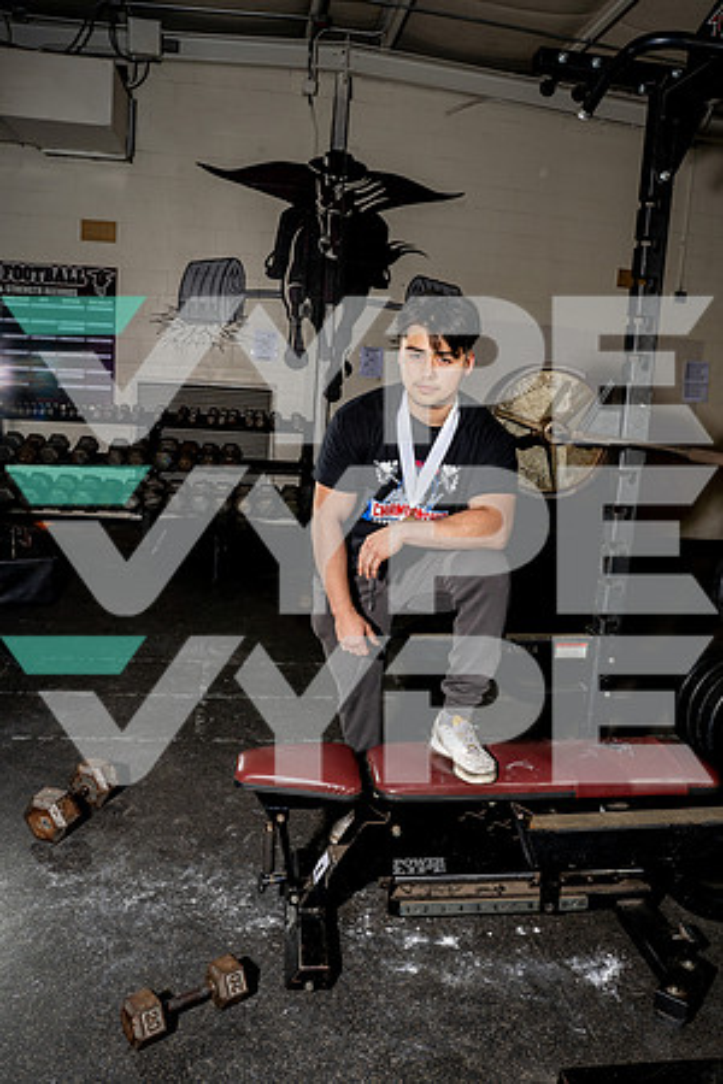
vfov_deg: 67.4
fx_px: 813
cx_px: 362
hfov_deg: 47.9
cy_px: 542
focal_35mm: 27
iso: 200
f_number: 11
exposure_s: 1/250
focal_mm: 27
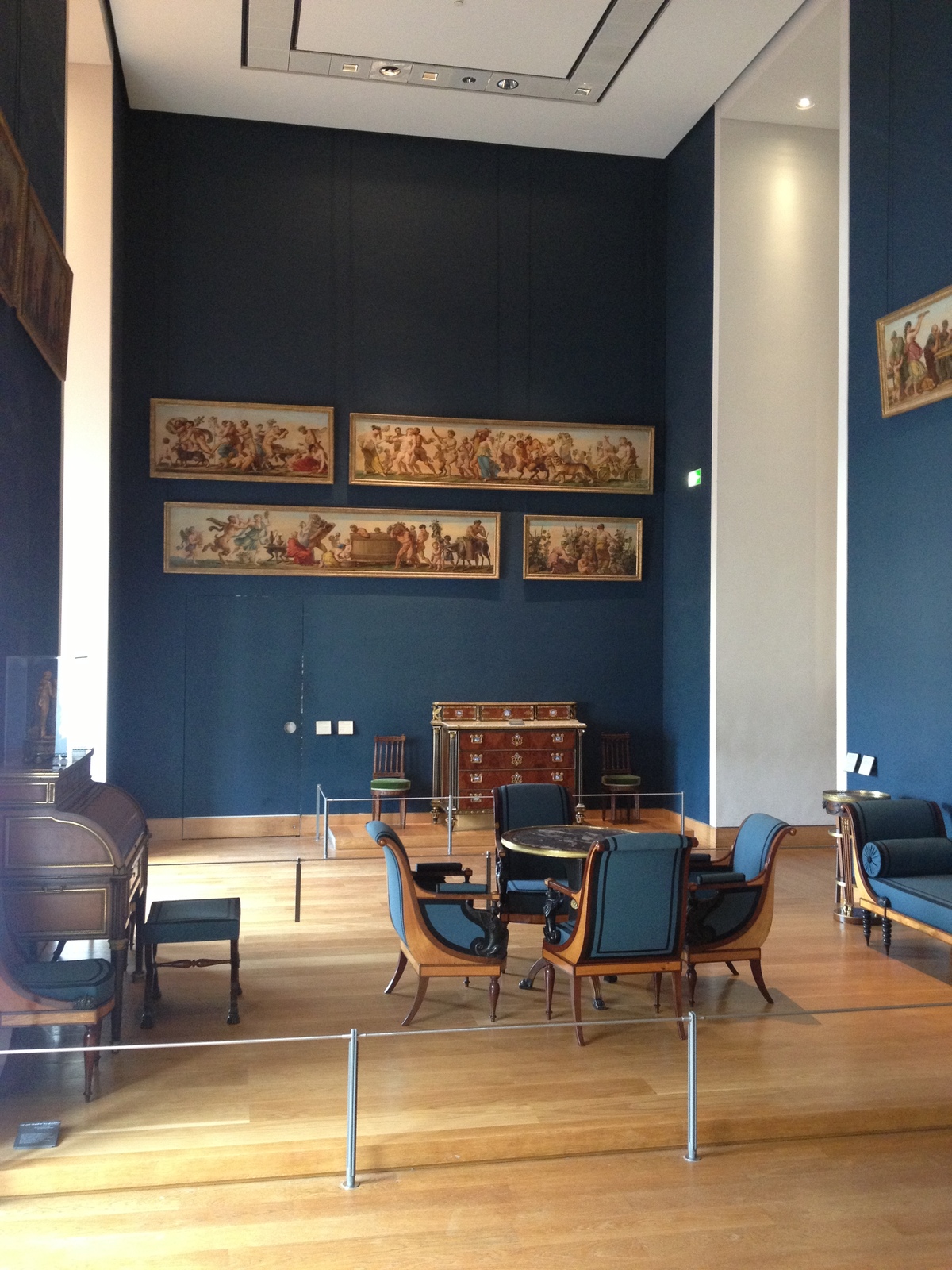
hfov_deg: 40.7
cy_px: 635
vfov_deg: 52.6
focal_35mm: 35
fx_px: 1283
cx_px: 476
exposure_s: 1/20
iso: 200
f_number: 2.4
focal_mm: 4.28
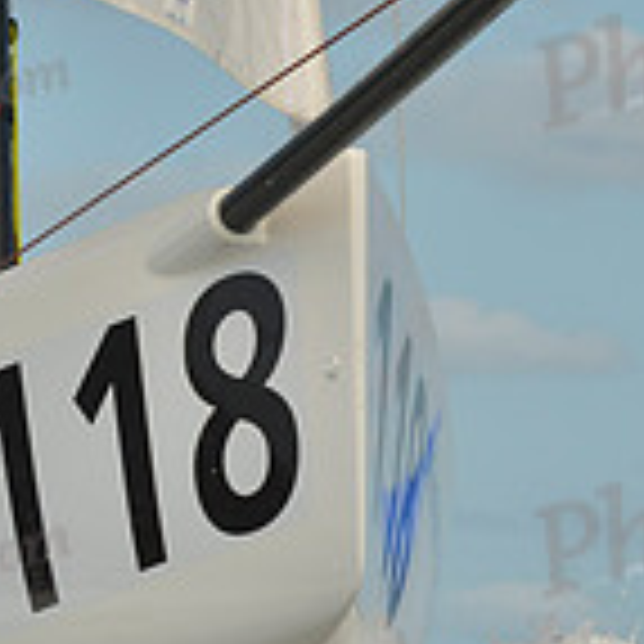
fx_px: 9808
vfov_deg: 3.8
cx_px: 306
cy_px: 308
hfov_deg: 3.8
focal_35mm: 466
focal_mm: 135
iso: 400
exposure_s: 1/1600
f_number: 11
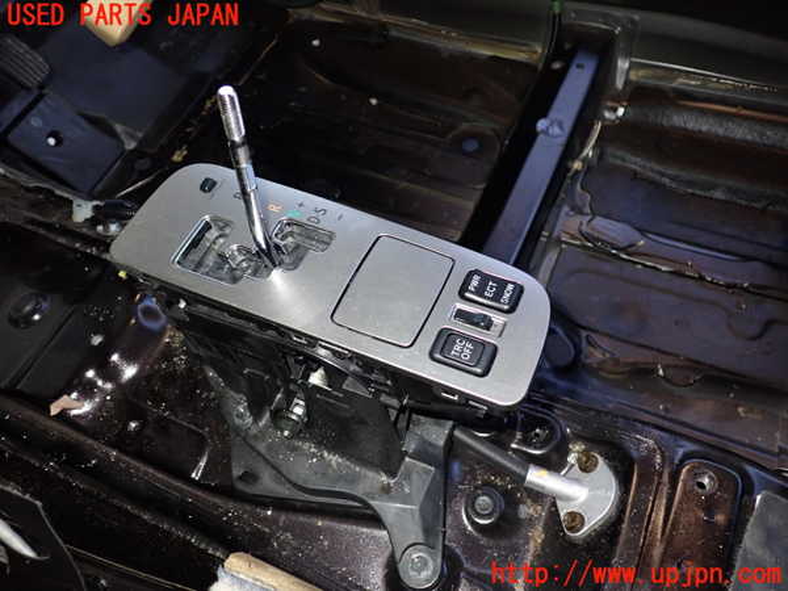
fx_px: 683
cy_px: 296
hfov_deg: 60.0
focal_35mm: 30
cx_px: 394
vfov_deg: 46.8
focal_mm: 5.4
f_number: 6.3
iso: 250
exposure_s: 1/30
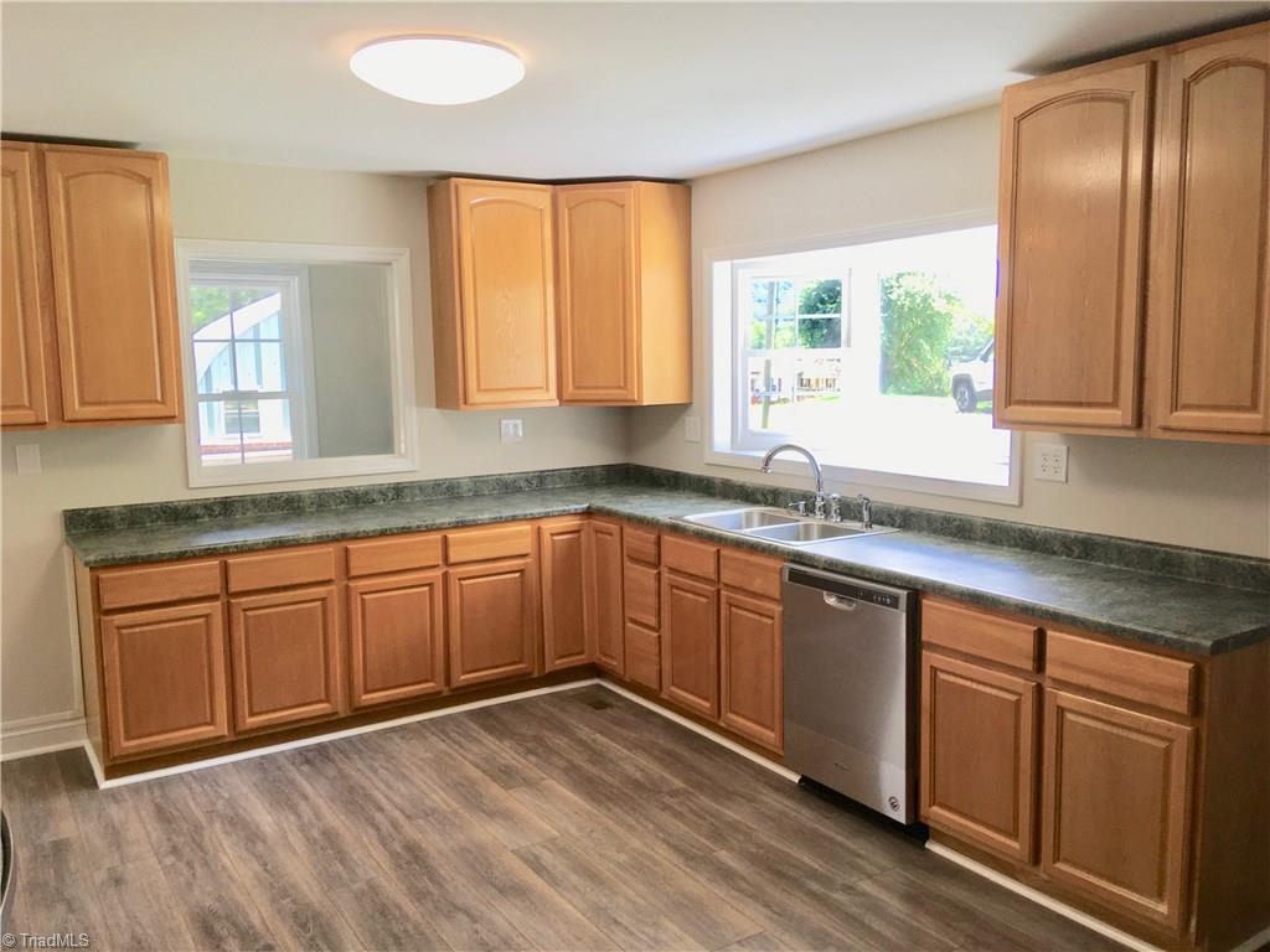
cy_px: 476
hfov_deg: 61.7
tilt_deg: -7.7
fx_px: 1064
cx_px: 635
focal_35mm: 29
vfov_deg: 48.2
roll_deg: +0.3
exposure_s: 1/60
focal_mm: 4.15
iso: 25
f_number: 2.2
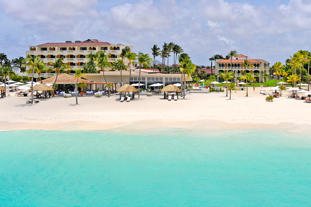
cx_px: 156
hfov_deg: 46.4
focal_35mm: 42
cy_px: 104
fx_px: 363
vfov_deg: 31.9
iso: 200
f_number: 5.6
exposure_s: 1/2000
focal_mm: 42
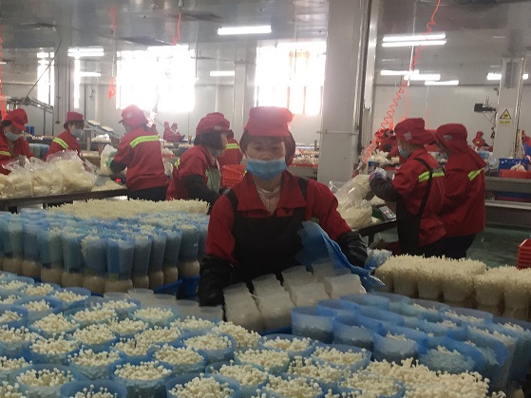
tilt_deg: -7.8
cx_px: 194
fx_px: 705
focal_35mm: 46
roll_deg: -3.0
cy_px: 229
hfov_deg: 40.9
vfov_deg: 31.5
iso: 50
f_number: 2.2
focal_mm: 4.15
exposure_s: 1/33
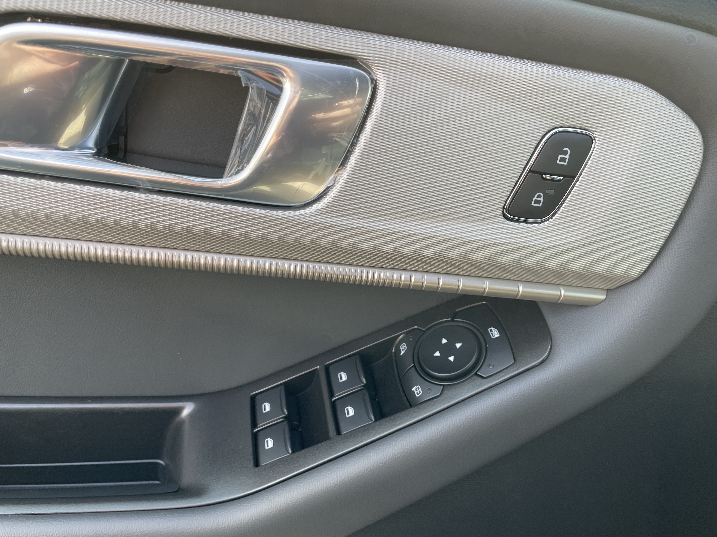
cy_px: 268
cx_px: 358
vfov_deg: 53.1
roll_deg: -8.2
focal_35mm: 26
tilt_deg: -39.2
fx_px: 539
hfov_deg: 67.3
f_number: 1.6
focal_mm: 4.2
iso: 32
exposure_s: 1/244
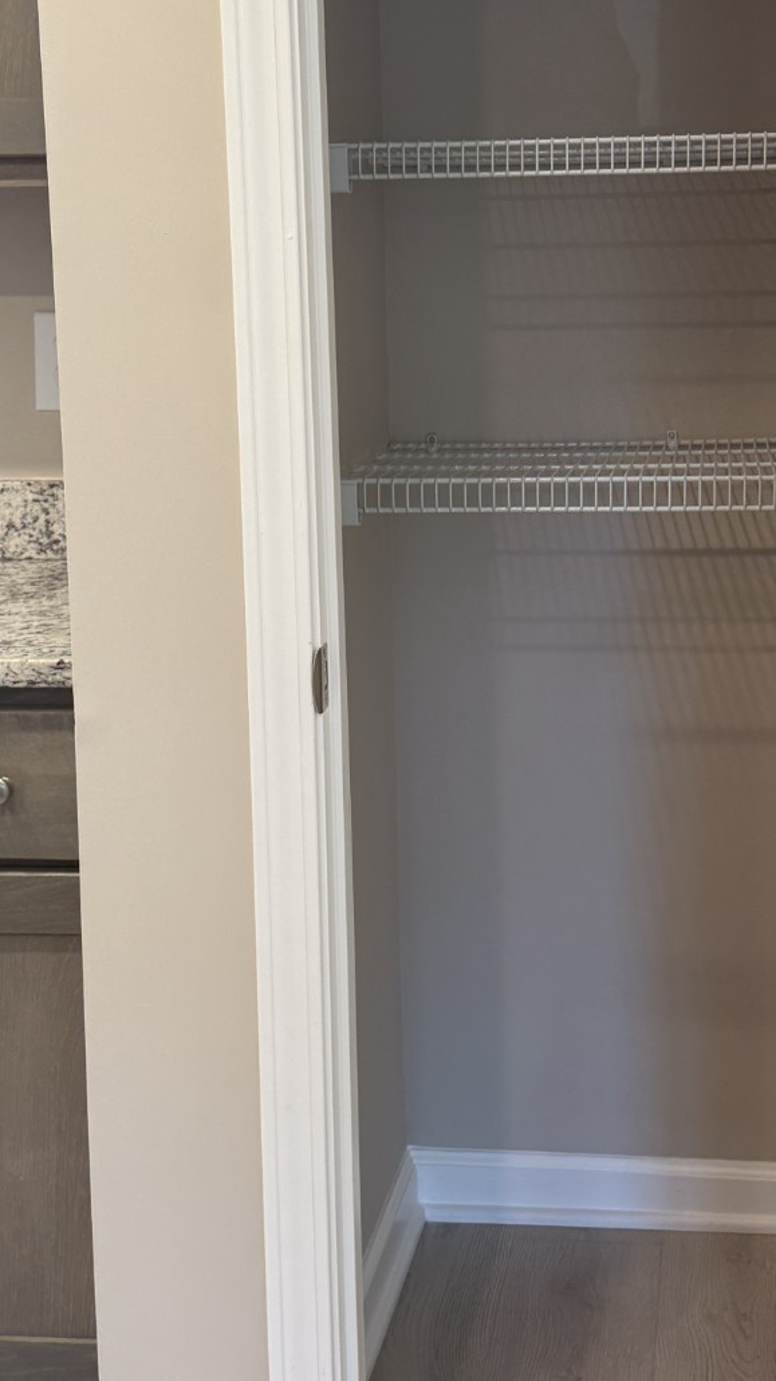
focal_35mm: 52
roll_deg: +0.3
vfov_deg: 39.5
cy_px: 485
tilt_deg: -6.8
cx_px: 513
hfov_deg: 23.0
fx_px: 1903
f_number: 1.78
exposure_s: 1/120
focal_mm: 6.76
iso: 125
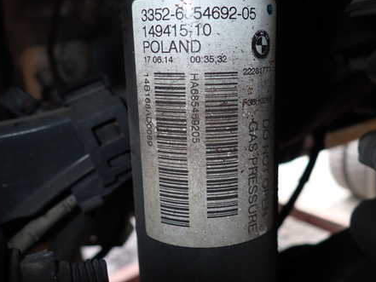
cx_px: 217
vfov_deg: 41.8
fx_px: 369
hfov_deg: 53.7
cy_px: 127
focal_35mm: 34
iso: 200
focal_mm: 4.5
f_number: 5.6
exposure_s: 1/30
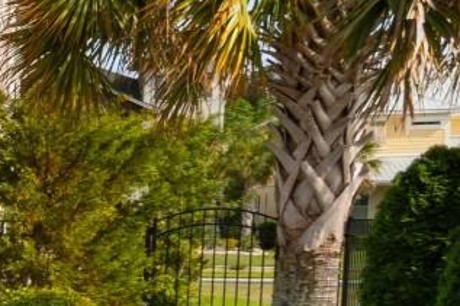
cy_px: 170
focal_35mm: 87
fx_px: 1111
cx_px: -710
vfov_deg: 15.7
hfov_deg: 13.9
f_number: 7.1
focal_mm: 11.5
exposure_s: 1/200
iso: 100
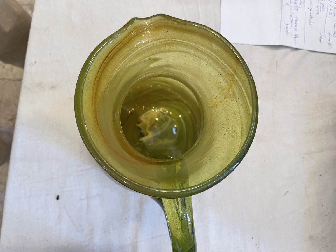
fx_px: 252
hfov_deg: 67.3
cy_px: 126
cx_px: 168
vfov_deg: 53.1
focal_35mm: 26
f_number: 1.6
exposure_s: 1/50
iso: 80
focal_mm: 4.2
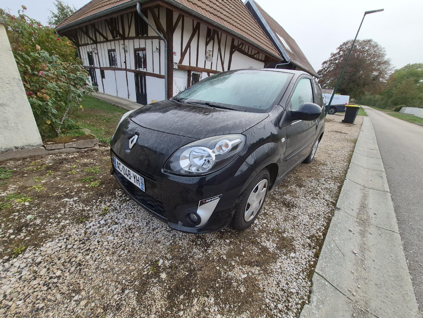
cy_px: 159
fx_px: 159
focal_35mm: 13
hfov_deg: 106.2
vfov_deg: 89.9
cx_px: 212
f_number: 2.2
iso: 40
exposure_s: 1/357
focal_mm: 1.74
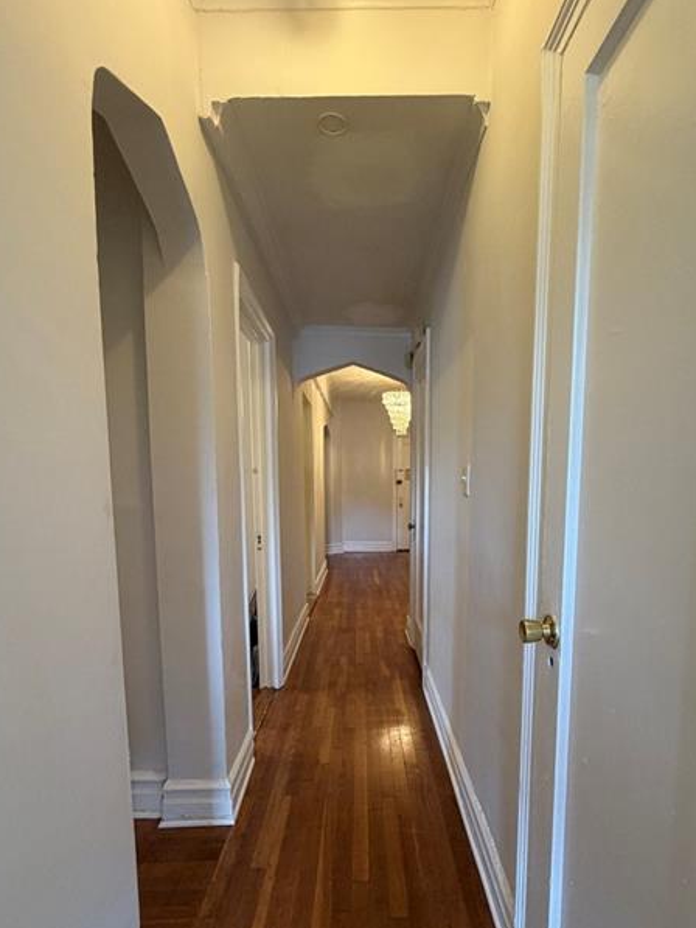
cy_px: 541
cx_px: 379
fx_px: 482
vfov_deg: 87.0
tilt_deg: -7.1
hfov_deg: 71.5
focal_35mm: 18
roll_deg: +0.8
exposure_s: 1/60
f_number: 2.2
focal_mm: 2.22
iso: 250
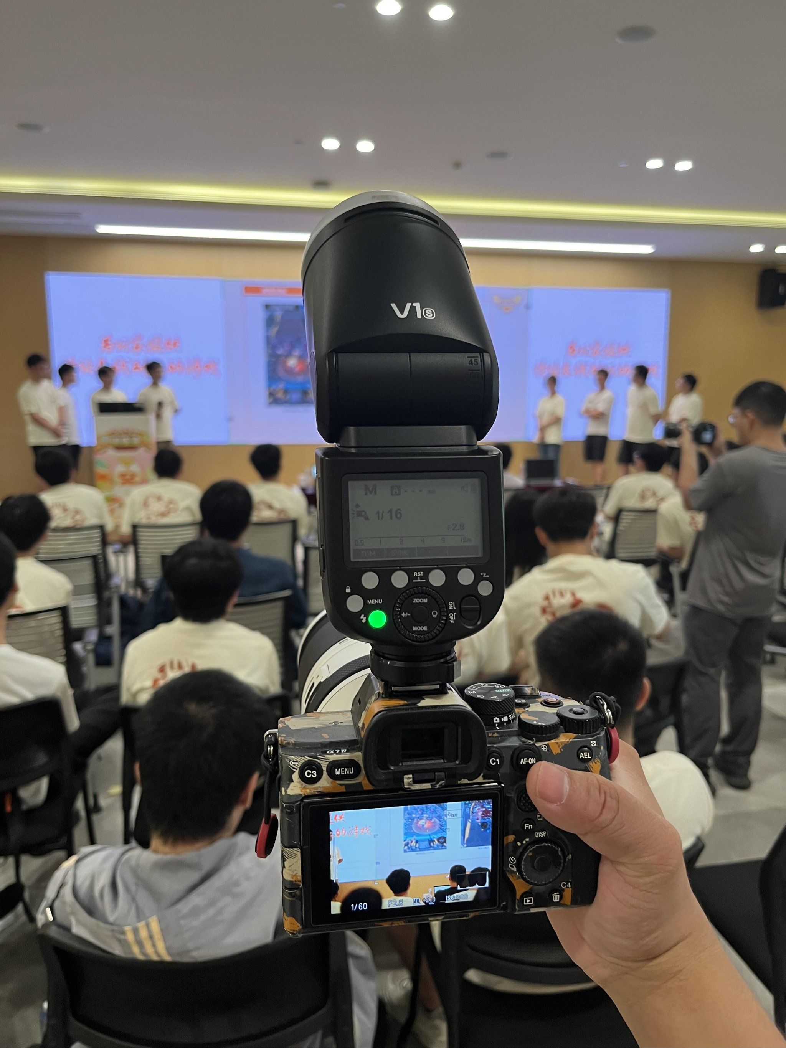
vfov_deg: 67.3
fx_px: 787
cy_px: 524
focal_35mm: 26
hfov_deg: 53.1
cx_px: 393
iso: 100
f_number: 1.6
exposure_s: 1/60.2
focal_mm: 5.1
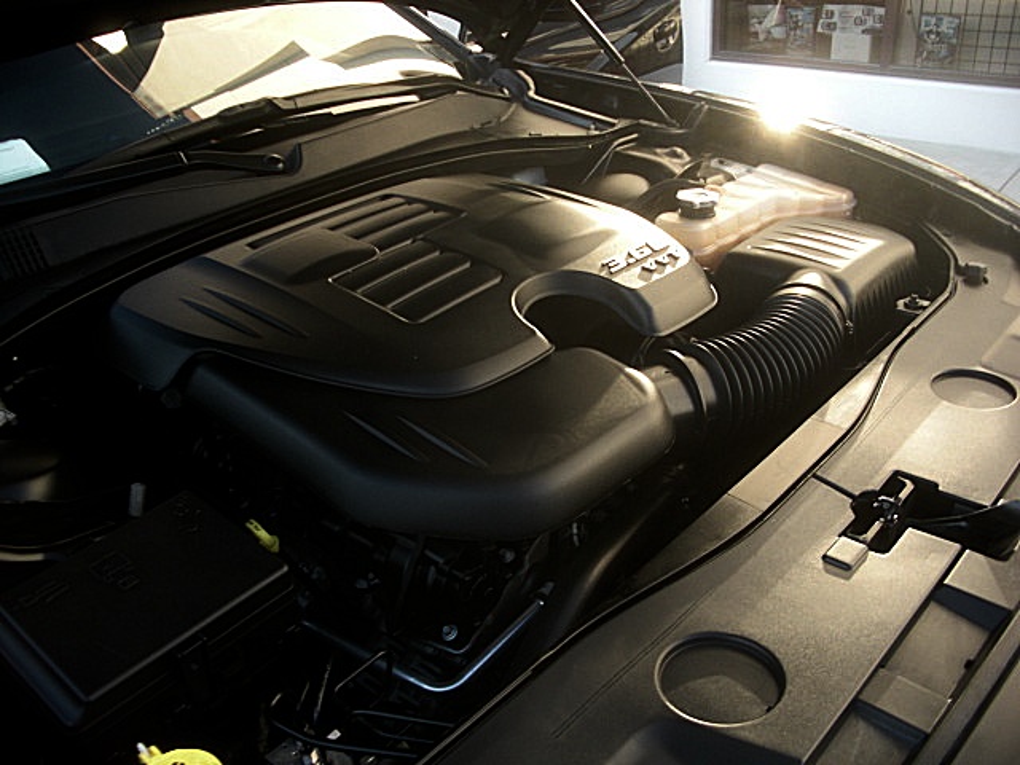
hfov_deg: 51.4
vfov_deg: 39.7
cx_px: 510
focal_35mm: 36
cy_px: 382
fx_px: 1061
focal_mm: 6.3
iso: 100
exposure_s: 1/100
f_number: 2.8
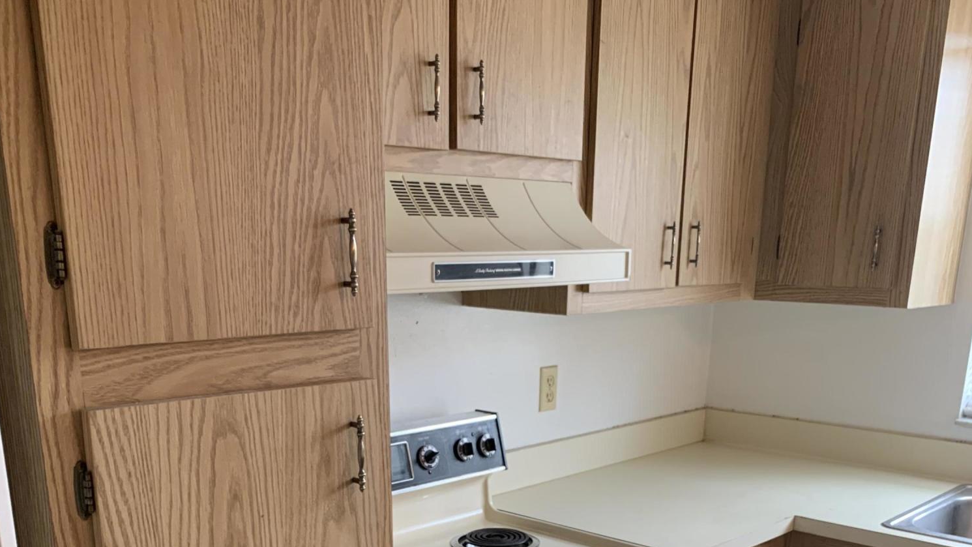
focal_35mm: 38
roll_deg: -1.3
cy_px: 558
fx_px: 979
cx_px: 486
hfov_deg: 52.8
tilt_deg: -16.0
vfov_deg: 29.0
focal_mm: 4.25
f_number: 1.8
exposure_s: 1/60
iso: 200
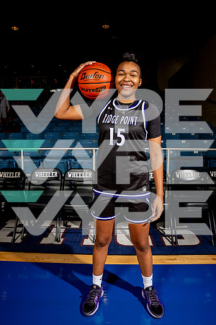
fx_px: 216
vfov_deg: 73.7
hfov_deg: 53.1
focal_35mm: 24
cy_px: 162
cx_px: 108
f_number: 7.1
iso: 250
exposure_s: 1/125
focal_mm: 24
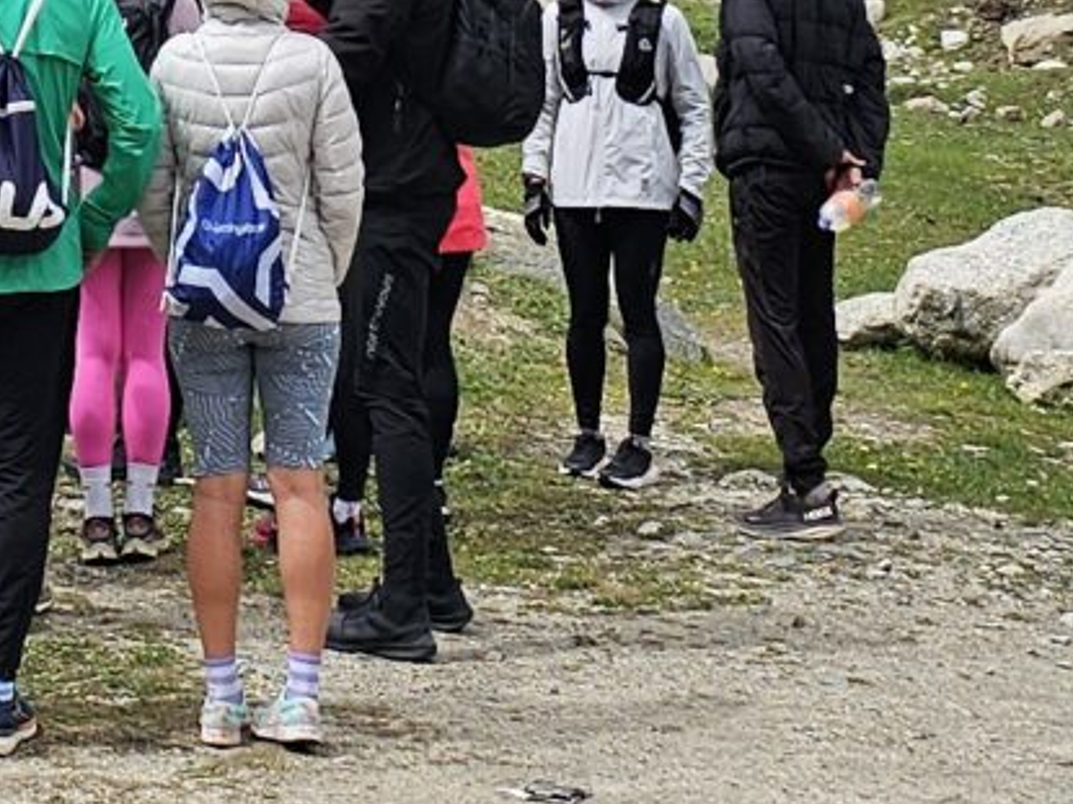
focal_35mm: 142
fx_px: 4400
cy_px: -827
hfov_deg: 13.7
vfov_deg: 9.7
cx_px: -23
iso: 10
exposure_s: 1/559
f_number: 1.7
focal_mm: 6.3
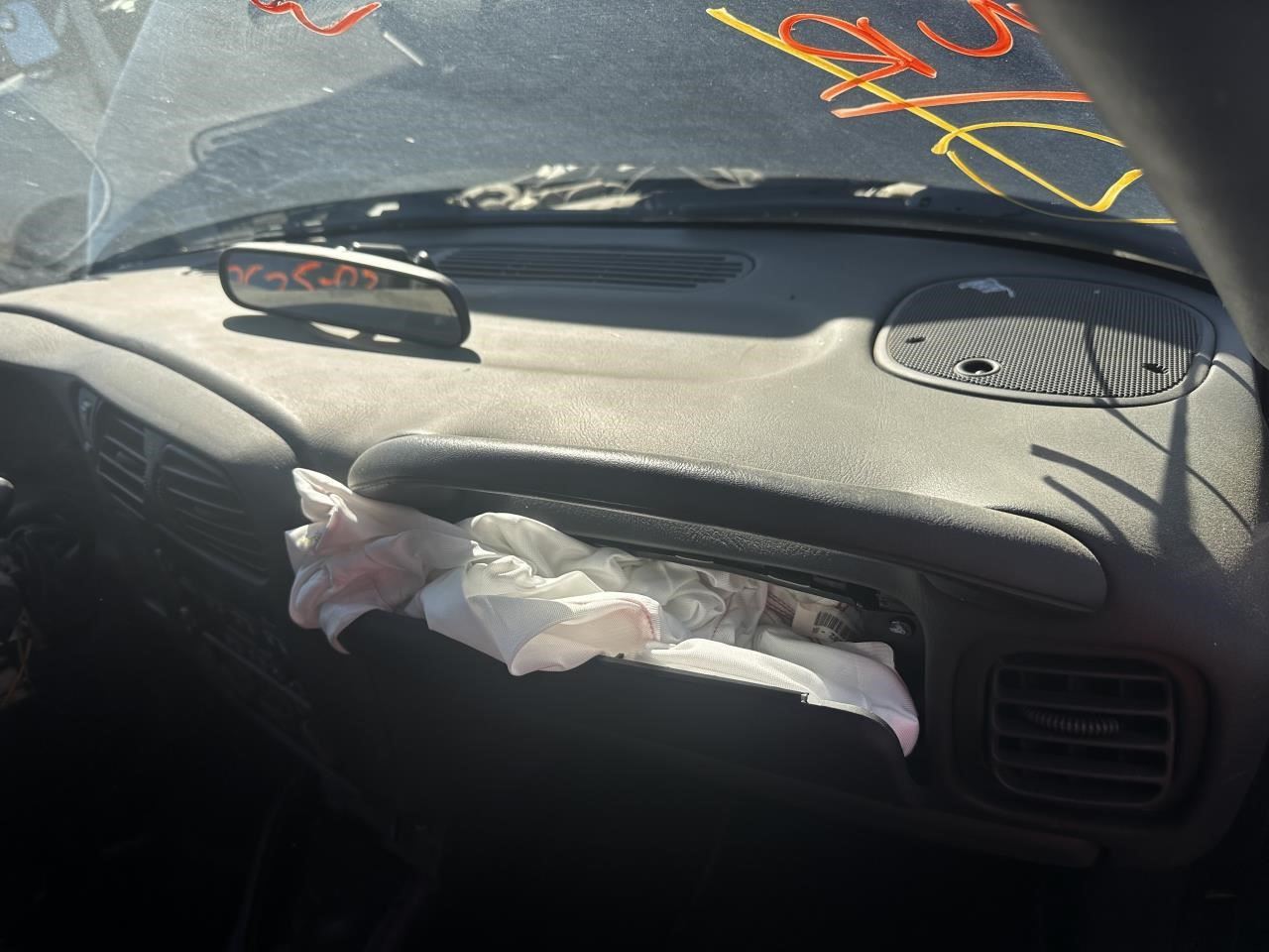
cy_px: 476
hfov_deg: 71.6
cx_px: 634
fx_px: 880
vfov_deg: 56.8
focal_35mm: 24
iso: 80
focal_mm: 6.86
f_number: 1.78
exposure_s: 1/1751
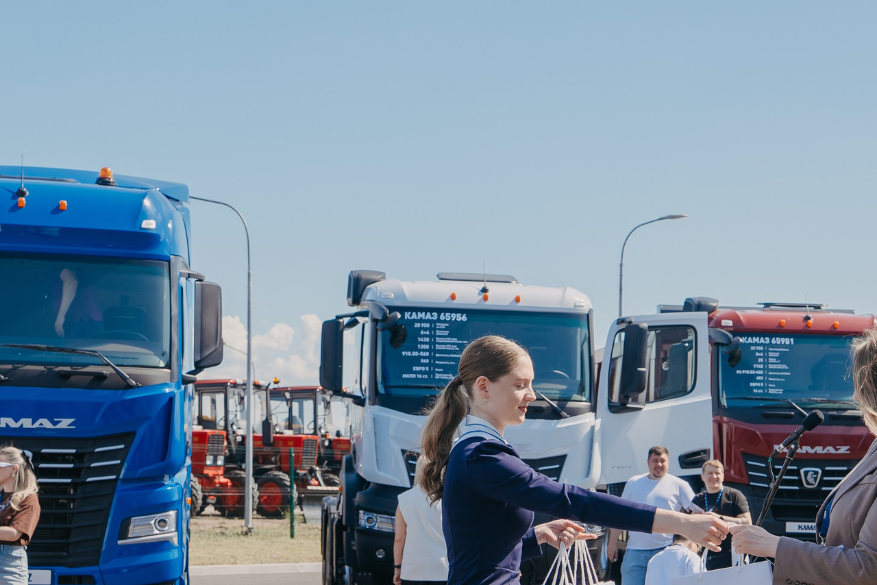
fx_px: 2047
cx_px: 554
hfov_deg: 24.1
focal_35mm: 84
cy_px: 565
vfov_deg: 16.0
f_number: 5.6
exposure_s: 1/400
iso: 100
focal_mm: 42
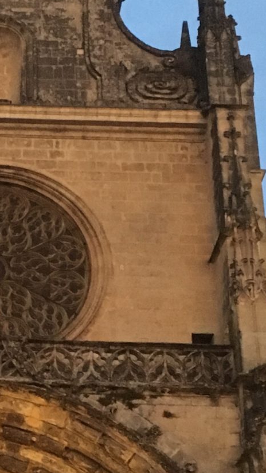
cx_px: -46
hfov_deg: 12.1
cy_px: 408
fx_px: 1229
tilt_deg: +27.2
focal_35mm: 98
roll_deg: -2.6
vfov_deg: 21.4
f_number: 2.2
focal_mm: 4.15
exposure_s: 1/17
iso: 320
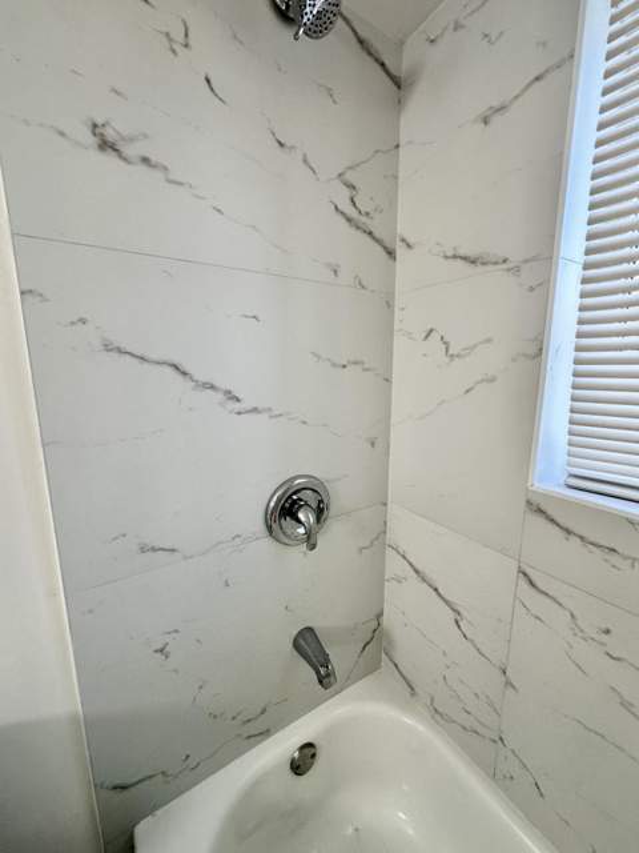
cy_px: 426
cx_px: 320
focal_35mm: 14
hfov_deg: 85.7
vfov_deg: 102.1
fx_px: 345
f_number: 2.2
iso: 80
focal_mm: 2.22
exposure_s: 1/120
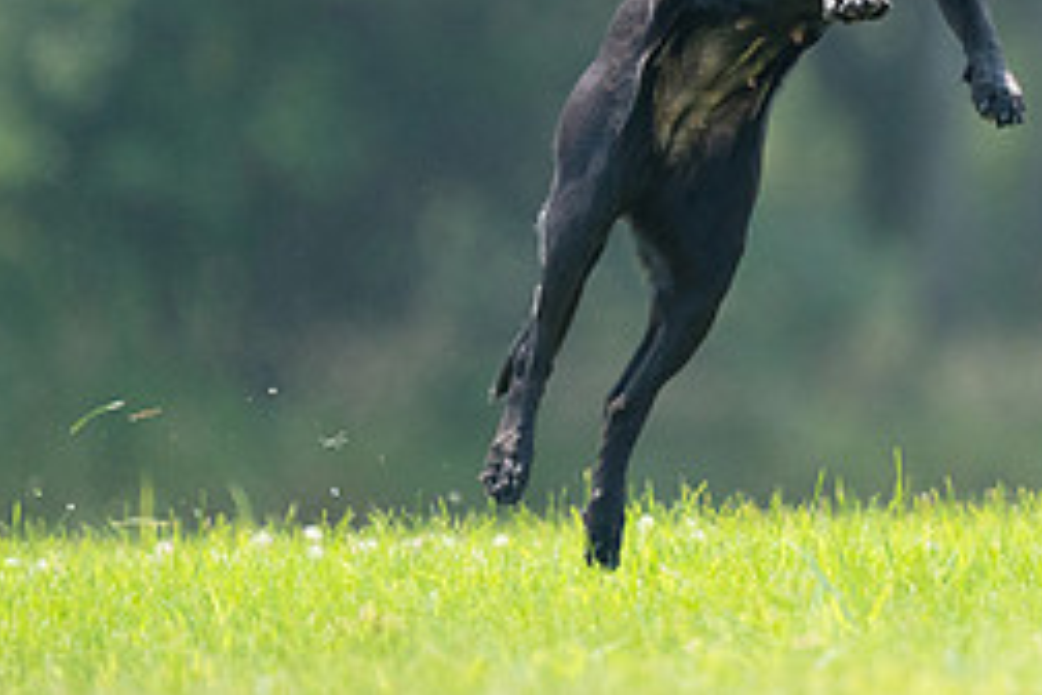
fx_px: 33255
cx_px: 881
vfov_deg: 1.2
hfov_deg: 1.8
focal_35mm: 1149
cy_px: -101
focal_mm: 500
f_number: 6.3
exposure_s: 1/4000
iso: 4000
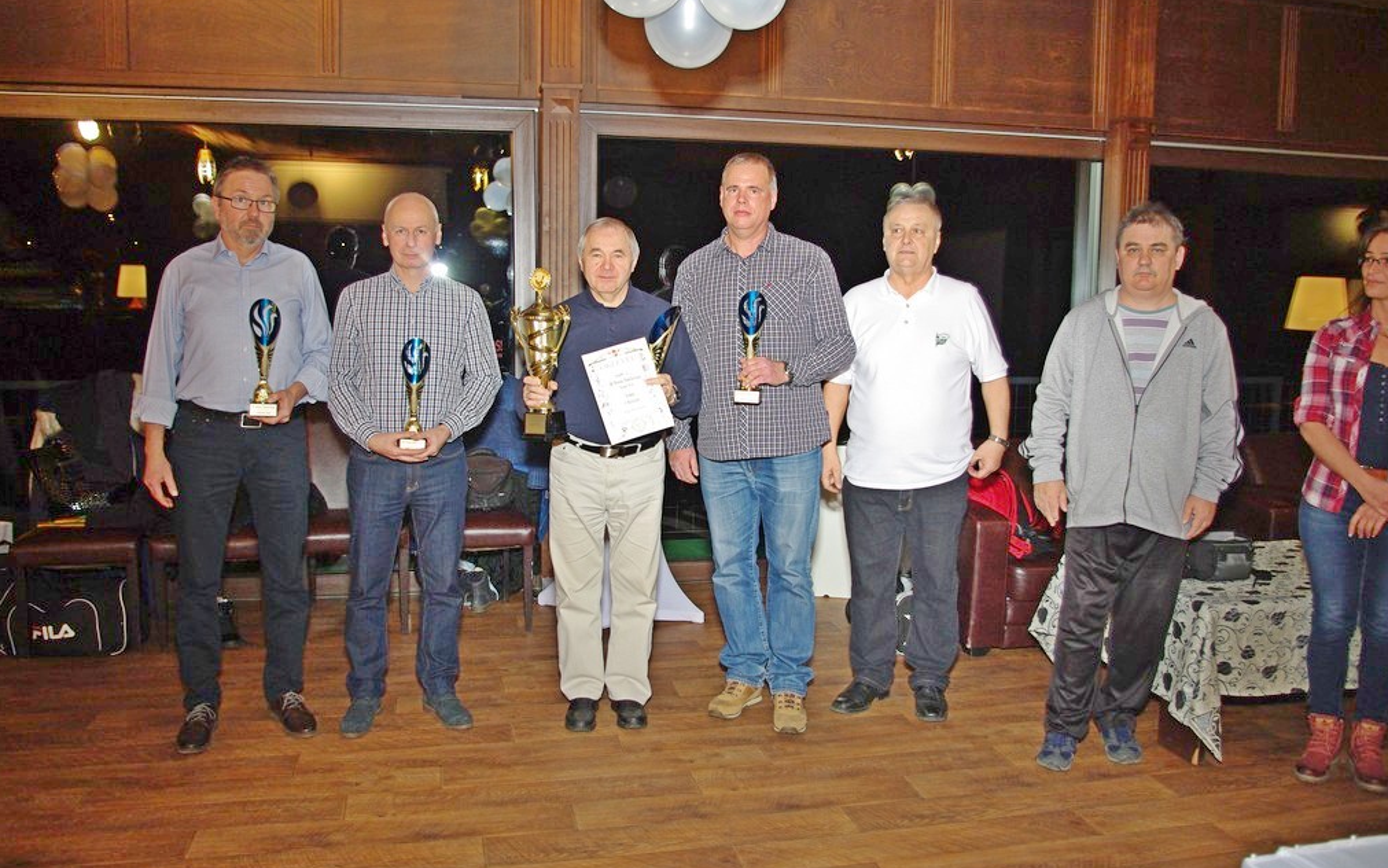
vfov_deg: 40.6
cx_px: 697
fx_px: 1173
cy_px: 433
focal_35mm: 31
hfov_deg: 61.2
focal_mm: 20
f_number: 4
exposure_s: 1/30
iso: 400
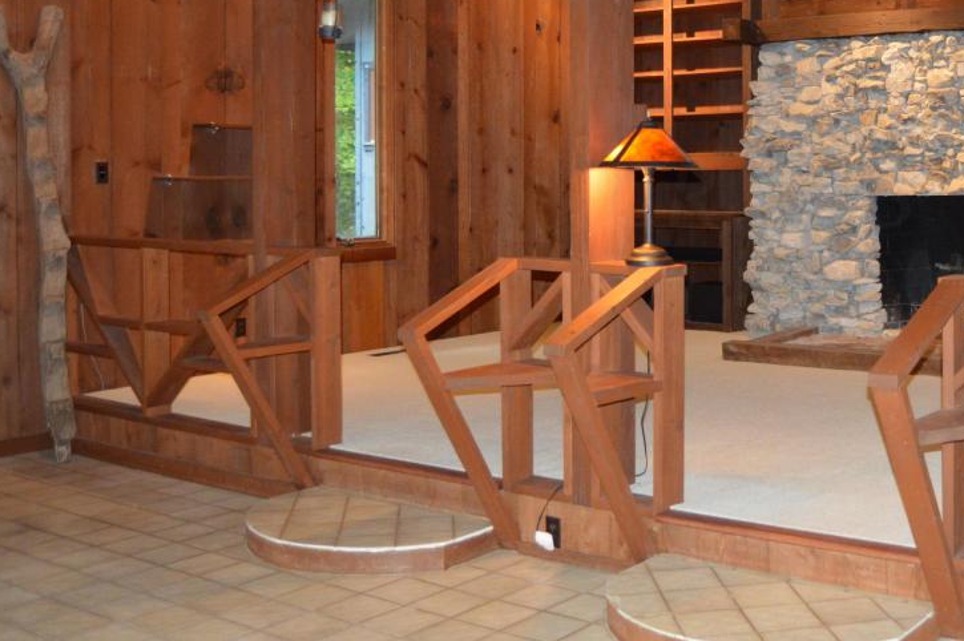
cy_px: 195
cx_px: 761
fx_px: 1150
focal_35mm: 43
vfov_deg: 30.8
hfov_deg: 43.5
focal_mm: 18
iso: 1600
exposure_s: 1/60
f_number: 3.5
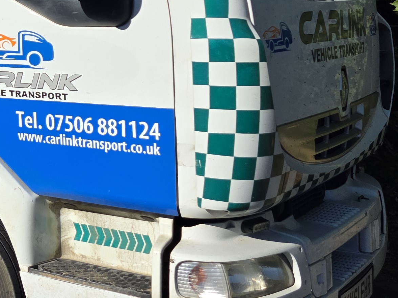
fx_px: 897
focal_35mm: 78
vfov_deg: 18.5
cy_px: 8
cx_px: -253
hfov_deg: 20.2
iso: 80
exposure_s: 1/6574
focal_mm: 6.3
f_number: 1.7
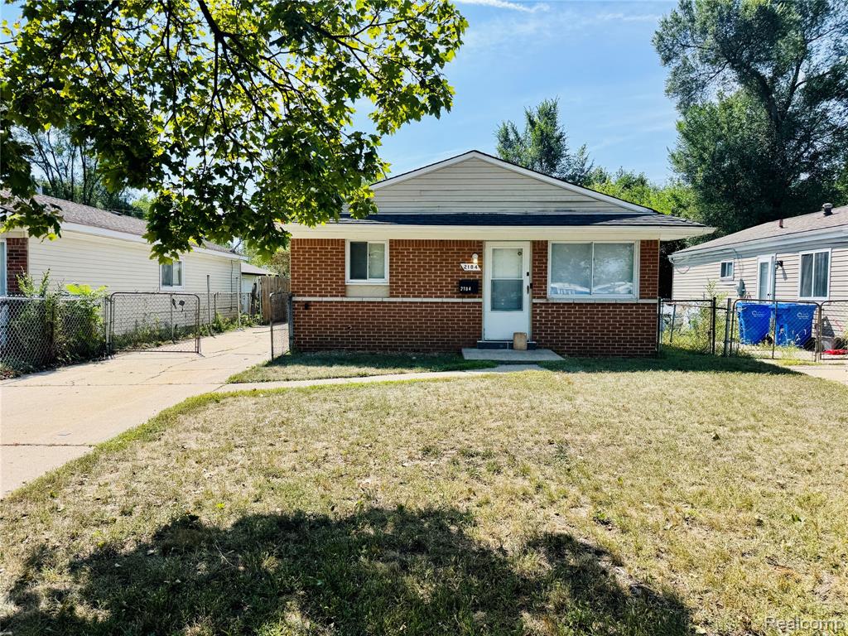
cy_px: 318
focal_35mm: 24
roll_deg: +0.2
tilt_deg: -1.7
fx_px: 588
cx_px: 424
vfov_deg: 56.8
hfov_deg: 71.6
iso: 80
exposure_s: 1/3096
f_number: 1.78
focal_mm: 6.76
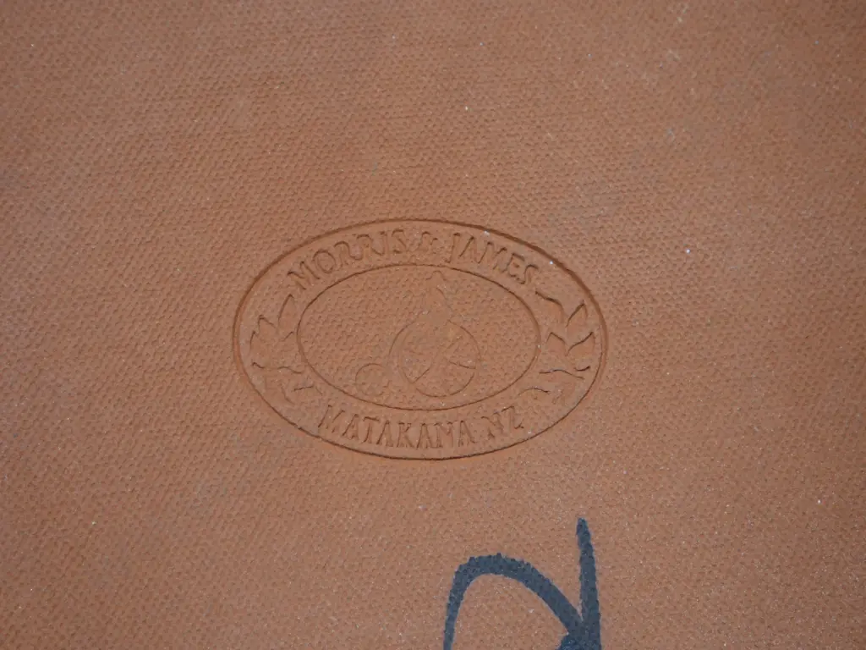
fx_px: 2101
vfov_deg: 17.6
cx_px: 433
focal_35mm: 84
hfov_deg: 23.3
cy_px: 325
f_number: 5.6
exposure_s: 1/100
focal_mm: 42
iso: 1000
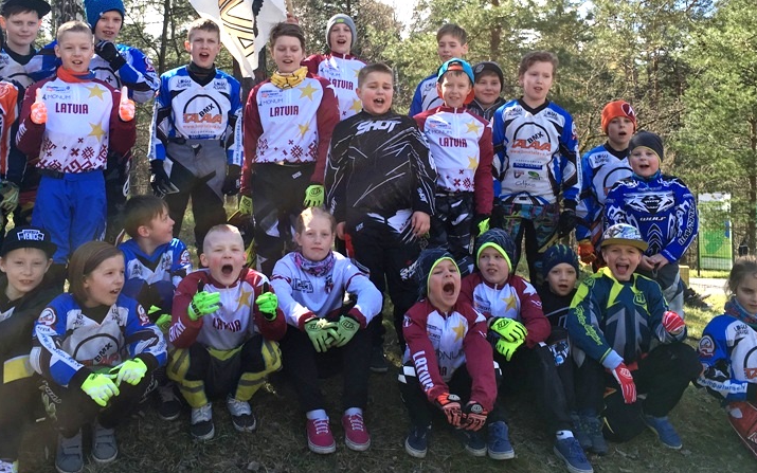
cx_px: 349
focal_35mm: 44
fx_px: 908
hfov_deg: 45.2
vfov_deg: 28.9
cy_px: 131
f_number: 2.2
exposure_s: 1/565
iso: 25
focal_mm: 4.15
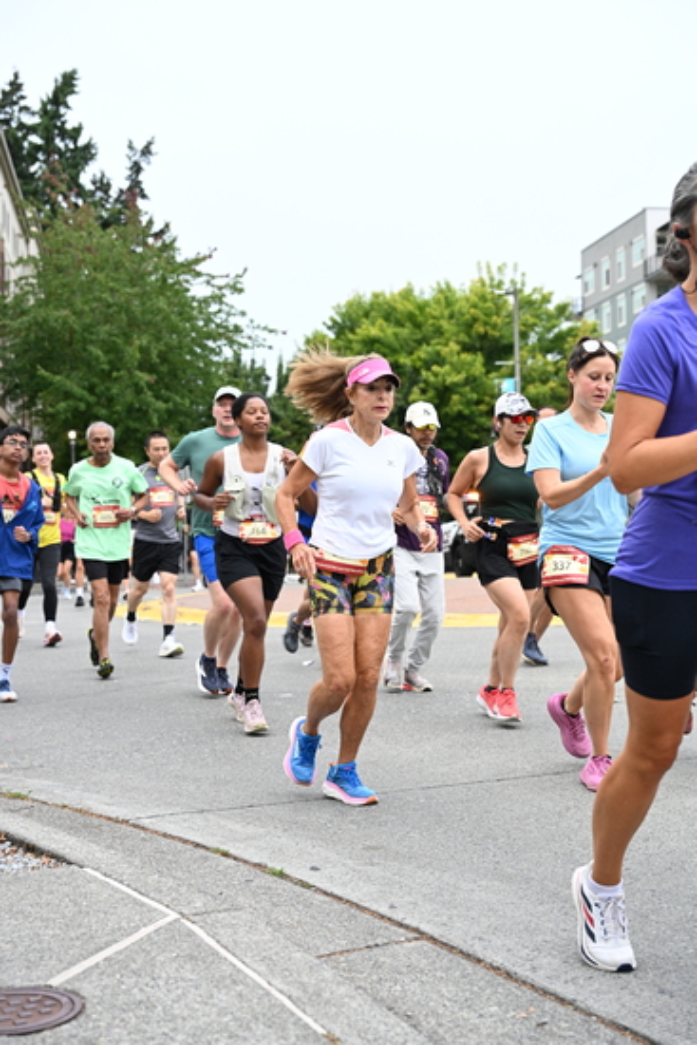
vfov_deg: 39.6
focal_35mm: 50
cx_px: 348
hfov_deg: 27.0
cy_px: 522
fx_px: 1451
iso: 1600
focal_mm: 50
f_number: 4
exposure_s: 1/800
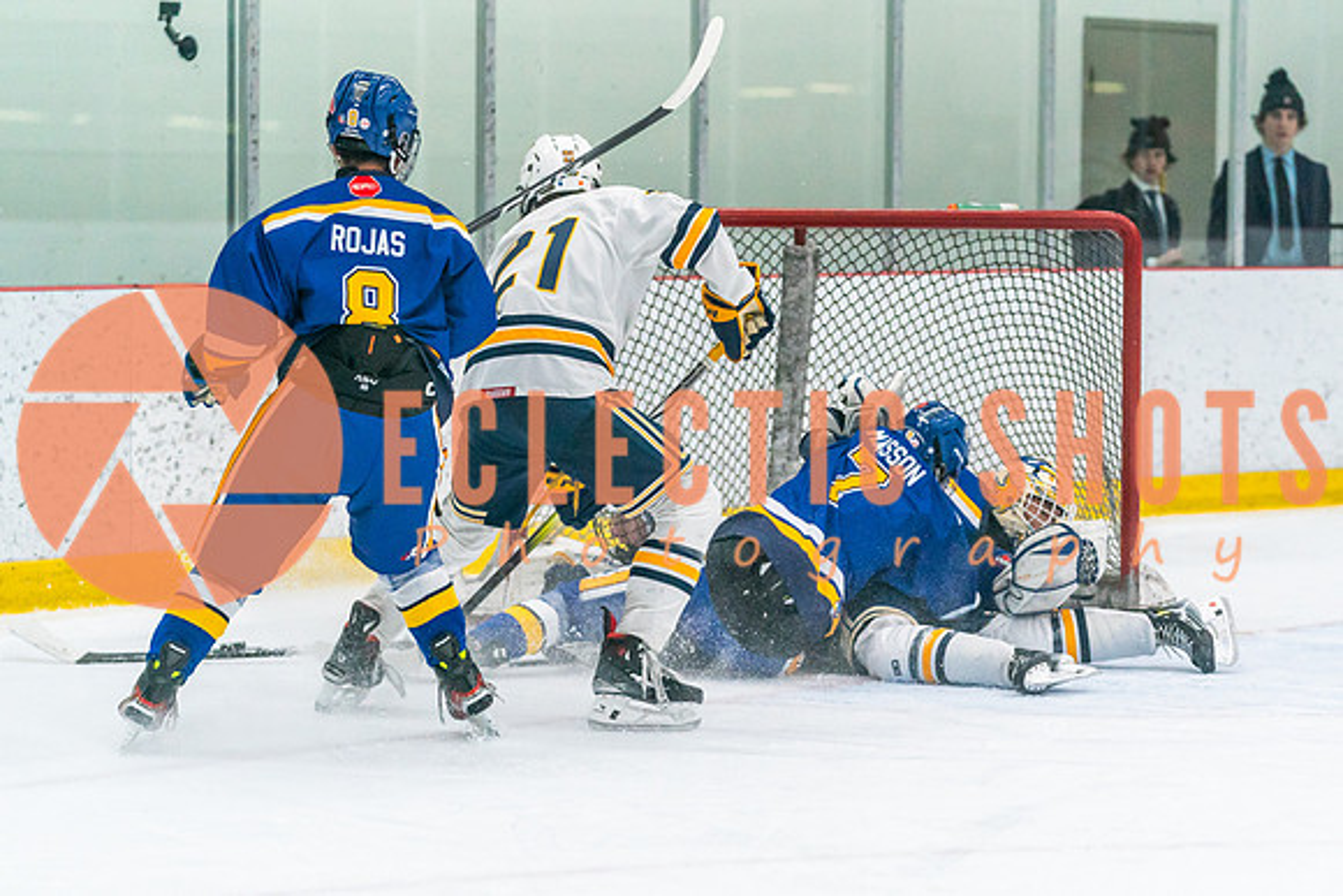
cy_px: 601
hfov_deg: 14.7
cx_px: 791
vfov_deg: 9.8
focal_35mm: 139
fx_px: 5202
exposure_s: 1/1250
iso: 3200
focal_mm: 104
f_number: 2.8
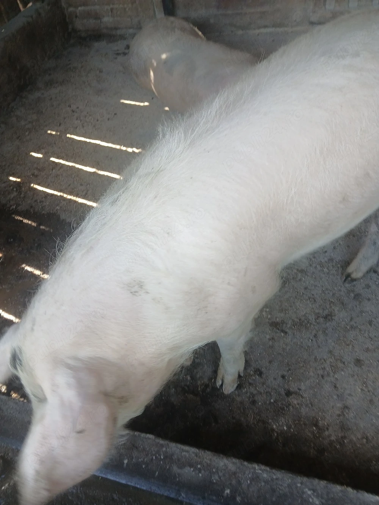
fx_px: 379
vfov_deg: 67.3
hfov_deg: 53.1
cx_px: 190
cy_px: 252
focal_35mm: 26
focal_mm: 3.98
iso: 64
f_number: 1.8
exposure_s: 1/50.3
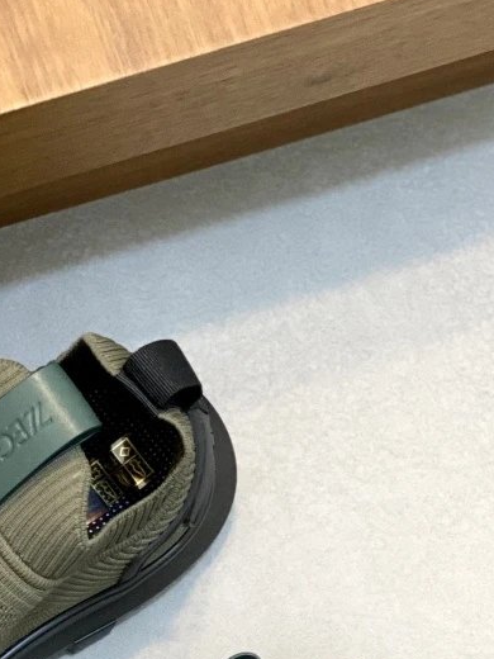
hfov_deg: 10.2
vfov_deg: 13.4
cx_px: -38
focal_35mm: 144
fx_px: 2740
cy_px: 736
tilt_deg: -73.9
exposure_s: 1/100
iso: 200
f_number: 2
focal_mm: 6
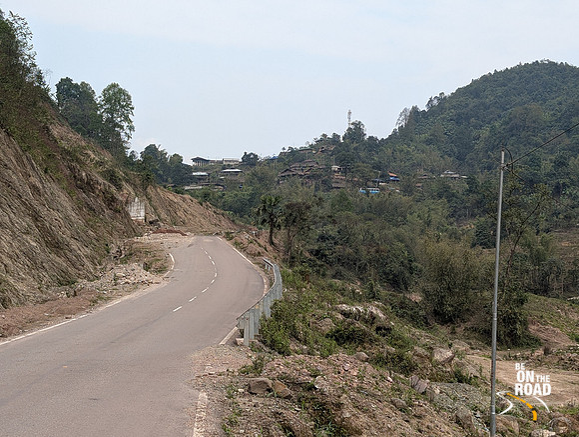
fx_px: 821
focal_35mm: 49
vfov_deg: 29.8
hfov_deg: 38.8
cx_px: 290
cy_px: 218
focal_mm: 6.9
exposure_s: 1/661
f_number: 1.68
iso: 21
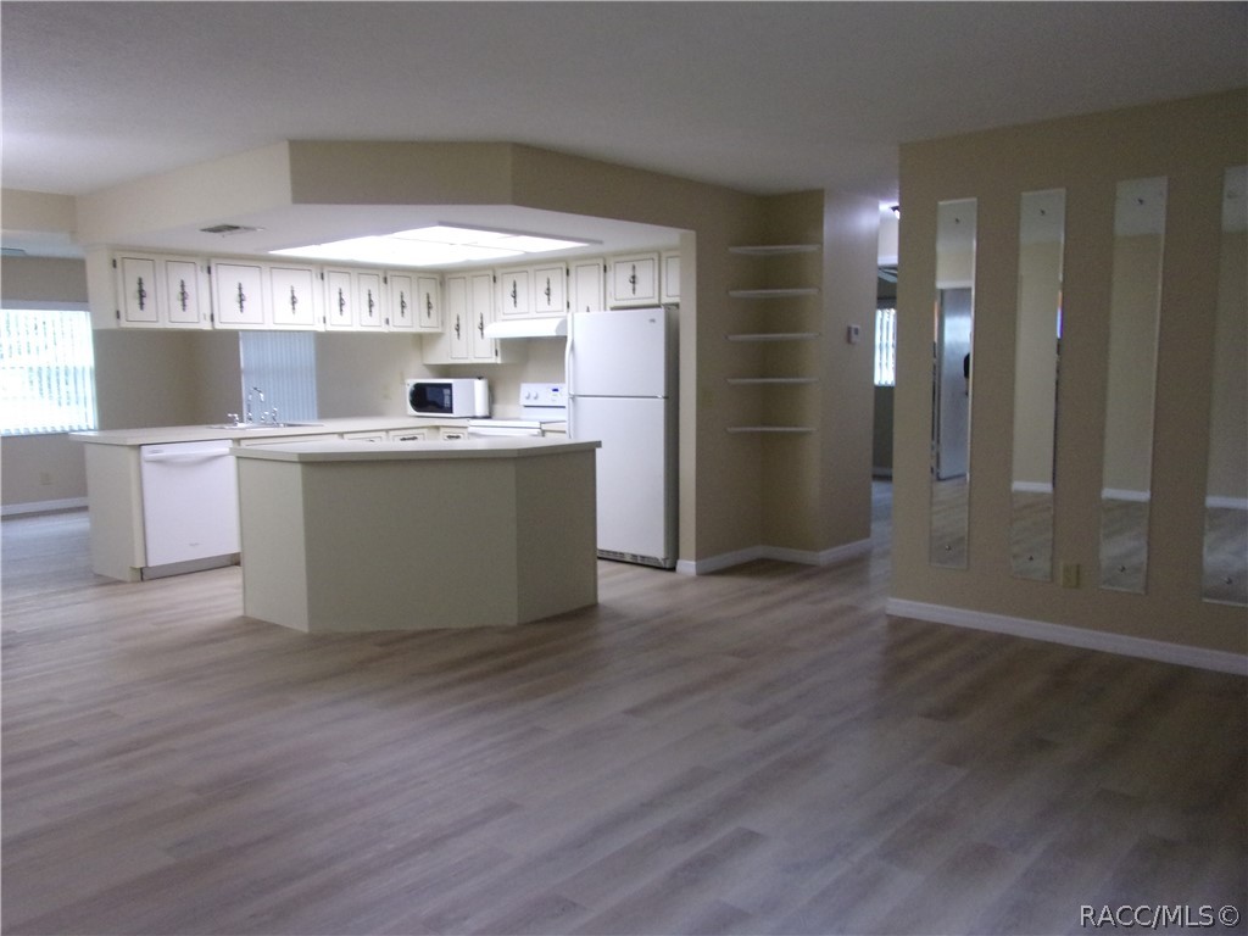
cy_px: 468
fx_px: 865
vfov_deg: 56.8
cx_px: 624
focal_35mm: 24
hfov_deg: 71.6
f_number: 3.3
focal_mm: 4.3
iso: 200
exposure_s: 1/19
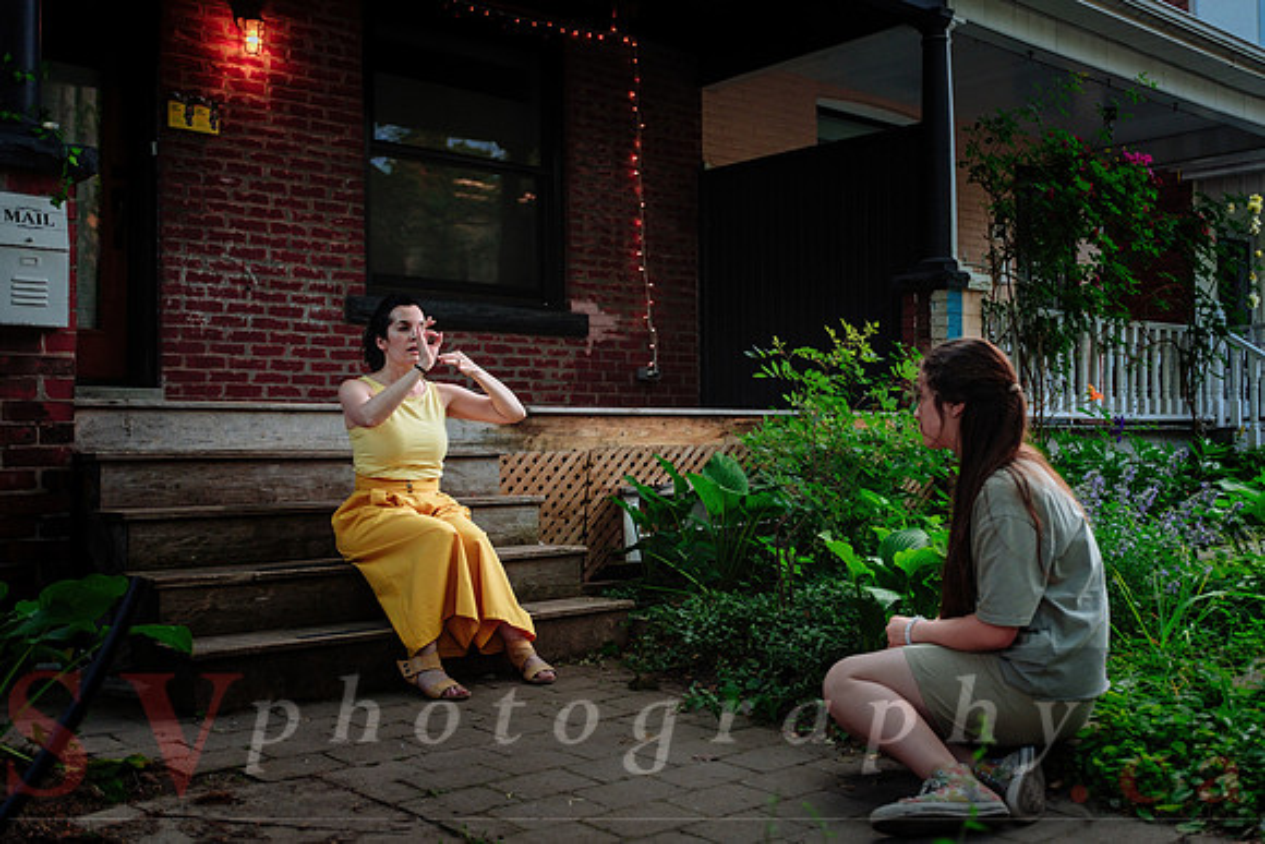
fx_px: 1256
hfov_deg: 53.4
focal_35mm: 36
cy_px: 395
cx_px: 680
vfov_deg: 37.1
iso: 500
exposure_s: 1/500
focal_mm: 22.3
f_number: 1.8
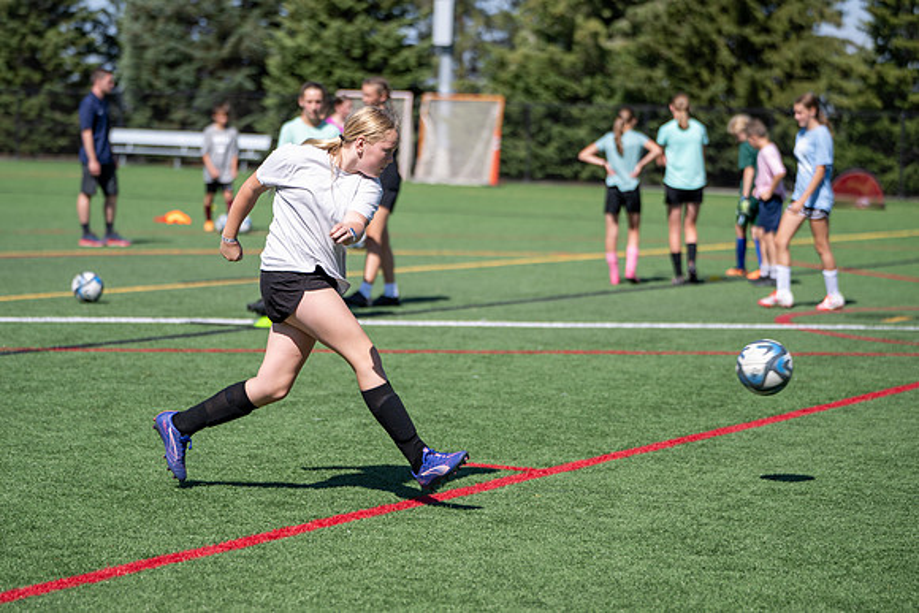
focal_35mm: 113
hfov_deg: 18.0
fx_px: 2894
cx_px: 417
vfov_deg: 12.1
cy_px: 317
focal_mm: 102
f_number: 2.8
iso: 64
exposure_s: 1/800
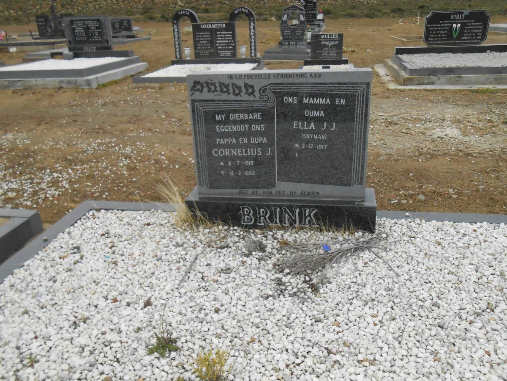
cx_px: 254
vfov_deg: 46.8
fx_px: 439
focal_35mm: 30
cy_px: 190
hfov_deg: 60.0
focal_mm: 5.3
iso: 250
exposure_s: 1/250
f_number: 3.8
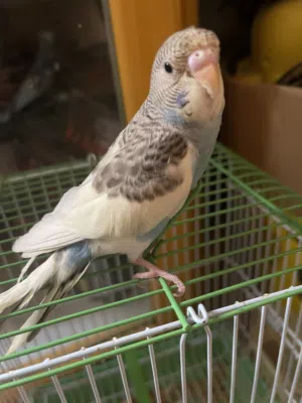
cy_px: 202
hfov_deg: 54.9
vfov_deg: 69.4
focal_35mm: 25
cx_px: 151
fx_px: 291
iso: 640
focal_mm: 5.1
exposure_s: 1/30
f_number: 1.6
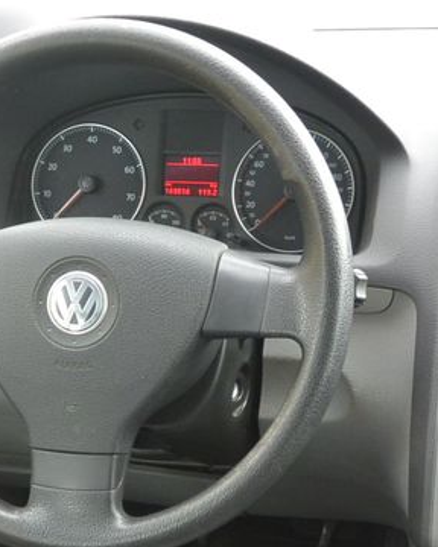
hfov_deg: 21.3
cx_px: 210
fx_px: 1167
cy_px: 508
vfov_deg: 25.5
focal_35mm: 72
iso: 400
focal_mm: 10
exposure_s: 1/80
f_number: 3.5
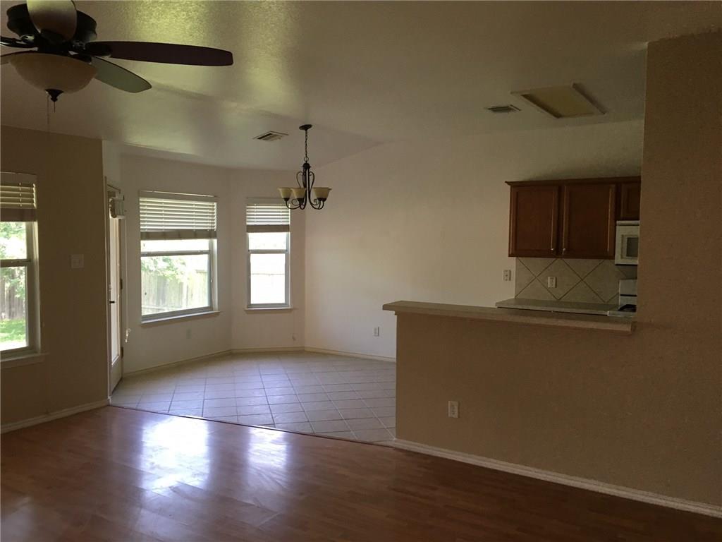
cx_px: 361
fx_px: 605
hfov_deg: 61.7
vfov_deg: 48.2
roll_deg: -0.1
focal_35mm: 29
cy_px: 271
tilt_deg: -4.0
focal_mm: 4.15
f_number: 2.2
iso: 40
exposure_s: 1/30
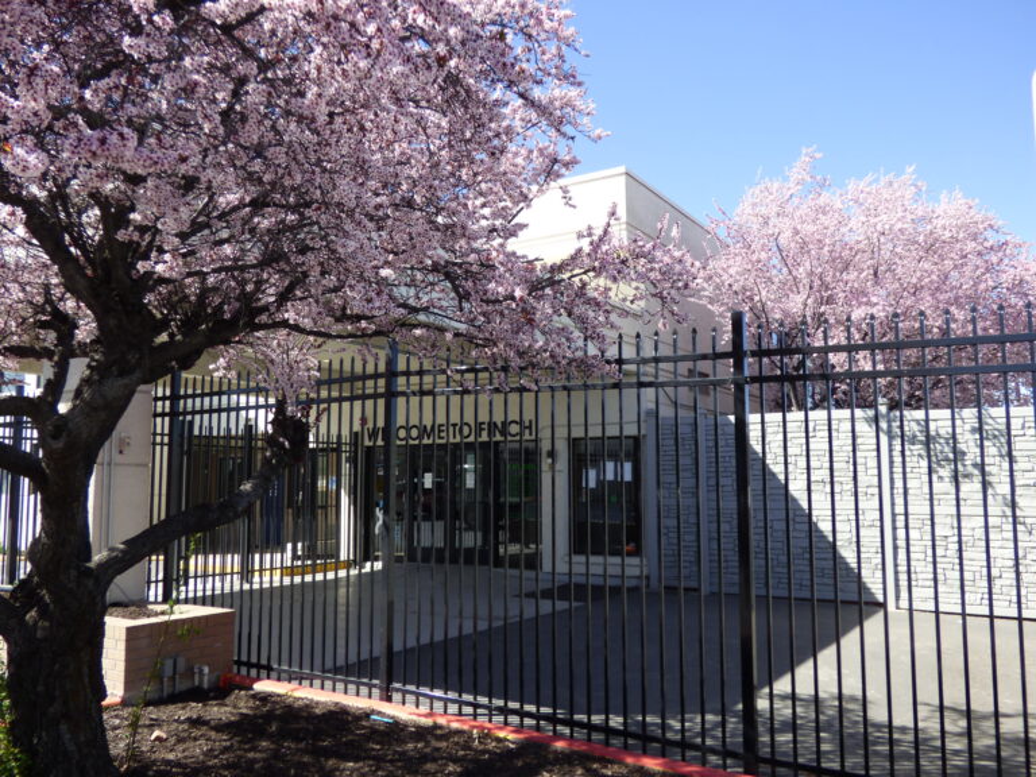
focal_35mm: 29
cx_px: 518
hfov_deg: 61.7
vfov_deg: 48.2
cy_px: 388
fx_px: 868
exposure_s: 1/500
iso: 100
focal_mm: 5.04
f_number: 3.2
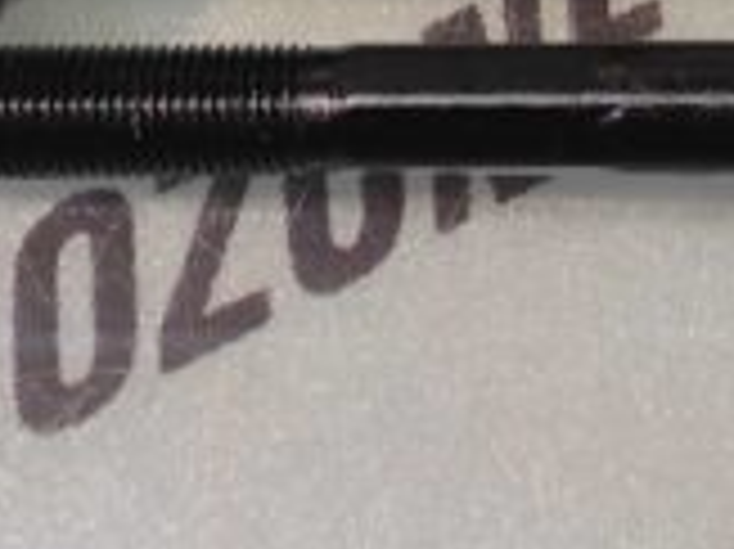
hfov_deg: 23.4
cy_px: -169
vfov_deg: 17.3
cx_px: 743
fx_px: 1695
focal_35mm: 80
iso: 102
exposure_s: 1/33
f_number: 1.79
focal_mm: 4.74
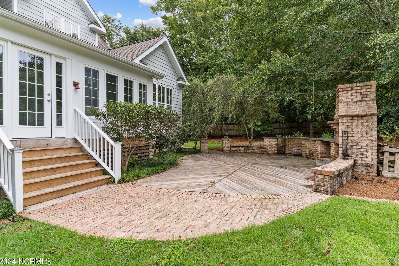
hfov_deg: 90.0
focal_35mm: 18
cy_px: 133
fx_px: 199
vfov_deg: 67.4
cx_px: 203
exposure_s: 1/250
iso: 125
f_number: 5
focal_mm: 17
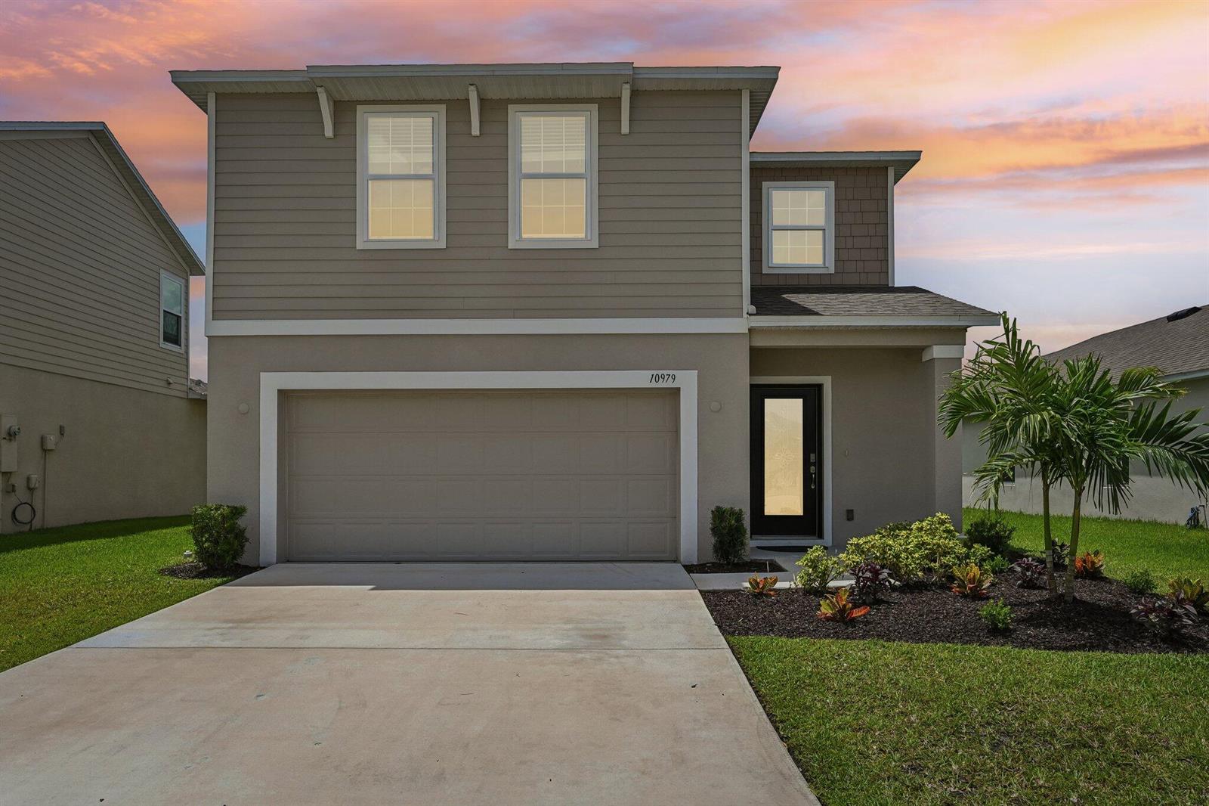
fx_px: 789
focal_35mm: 24
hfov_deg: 74.9
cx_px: 604
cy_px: 403
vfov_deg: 54.1
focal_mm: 23.5
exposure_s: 1/5000
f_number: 8
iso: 1250
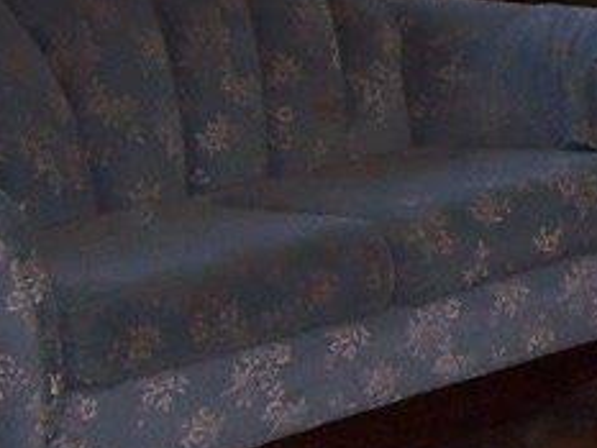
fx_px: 2933
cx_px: 1166
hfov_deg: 10.7
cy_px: -90
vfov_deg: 8.6
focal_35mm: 170
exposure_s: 1/60
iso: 80
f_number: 2.8
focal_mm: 5.5
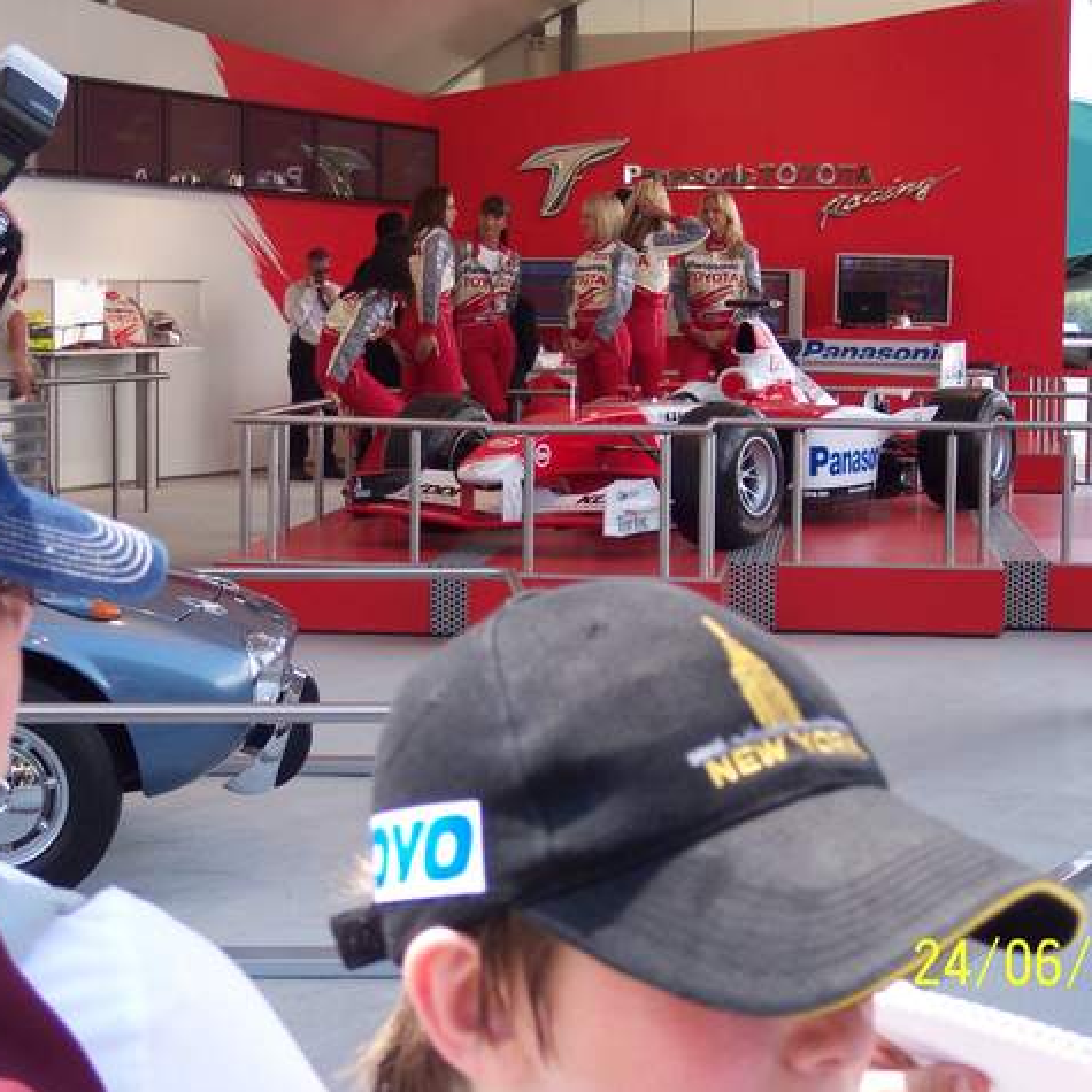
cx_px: 559
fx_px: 2677
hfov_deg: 23.1
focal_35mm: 75
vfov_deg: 23.1
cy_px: 549
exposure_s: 1/350
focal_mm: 13.3
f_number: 3.4
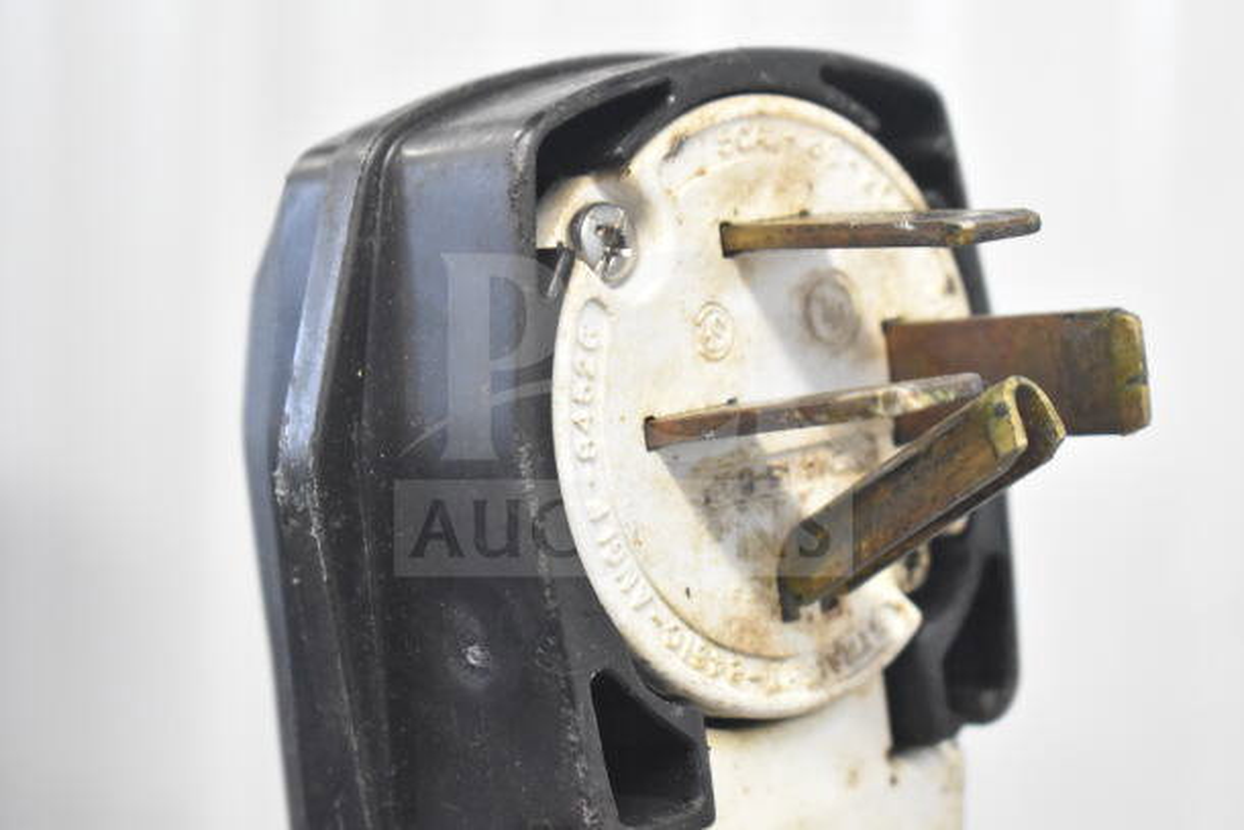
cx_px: 622
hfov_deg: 24.6
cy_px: 415
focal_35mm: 82
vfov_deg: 16.6
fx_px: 2851
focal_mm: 55
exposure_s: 1/100
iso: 5600
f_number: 5.6
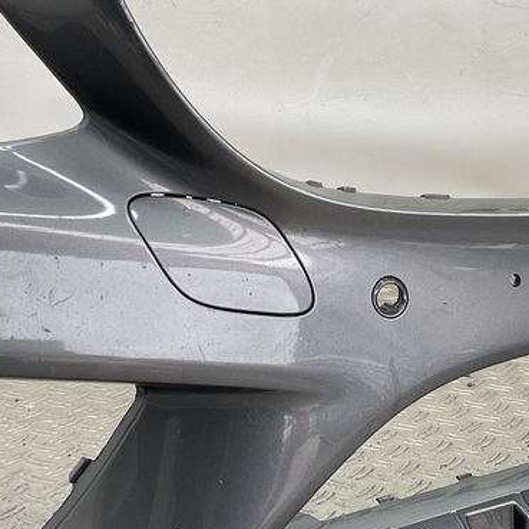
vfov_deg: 24.6
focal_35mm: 70
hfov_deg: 24.5
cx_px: 366
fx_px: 1210
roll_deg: +0.0
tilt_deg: -12.2
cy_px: 218
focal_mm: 3
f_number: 1.8
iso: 25
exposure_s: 1/120
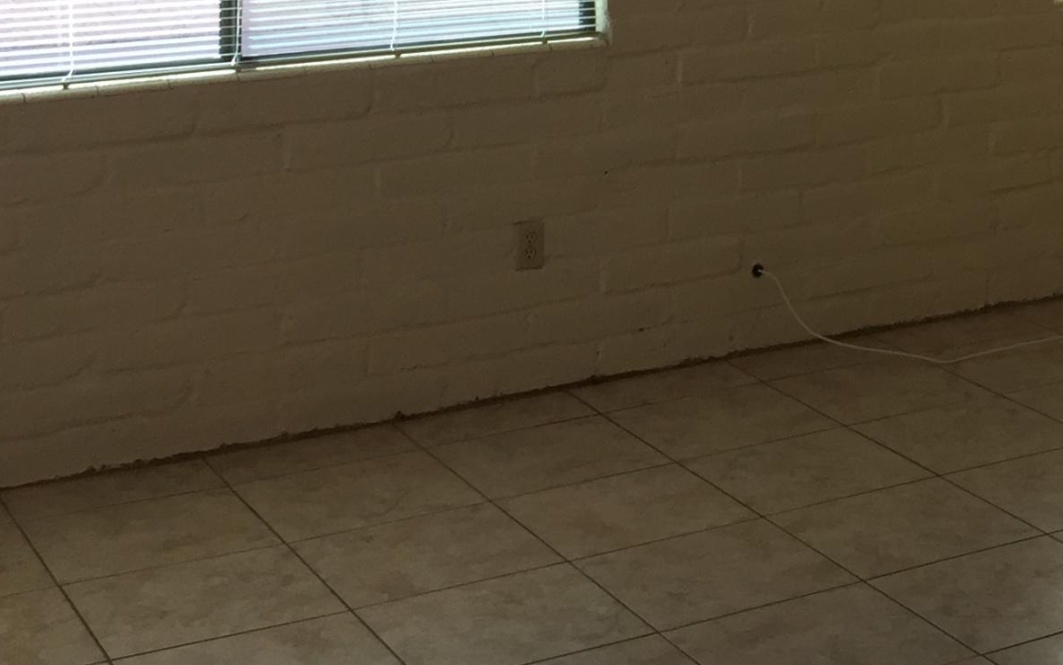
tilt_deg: -2.4
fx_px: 2260
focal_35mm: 78
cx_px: 1096
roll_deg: -1.6
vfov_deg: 15.7
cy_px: -255
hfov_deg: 25.0
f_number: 2.2
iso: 50
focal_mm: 4.15
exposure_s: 1/120
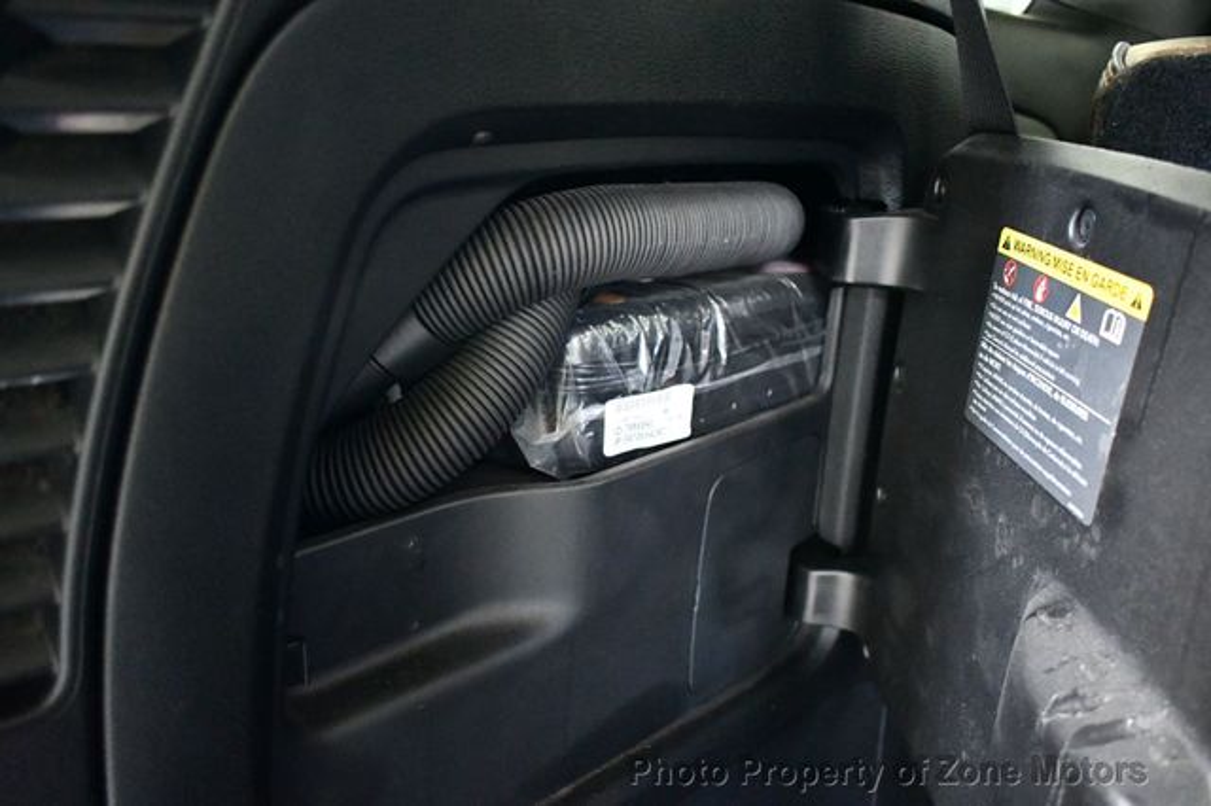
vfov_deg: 42.3
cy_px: 403
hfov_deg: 60.3
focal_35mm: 31
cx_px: 606
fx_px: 1042
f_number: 3.8
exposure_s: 1/50
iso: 12800
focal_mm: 21
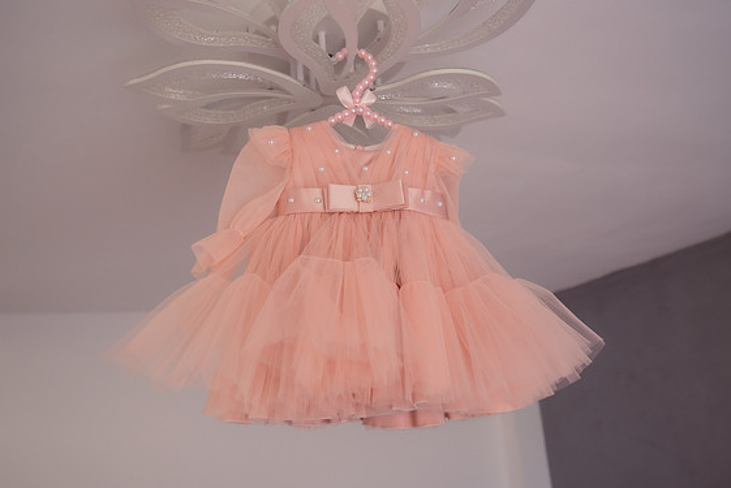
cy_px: 243
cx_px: 370
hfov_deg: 60.2
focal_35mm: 31
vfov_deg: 42.4
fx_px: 630
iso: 640
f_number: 4
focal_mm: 30
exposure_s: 1/200
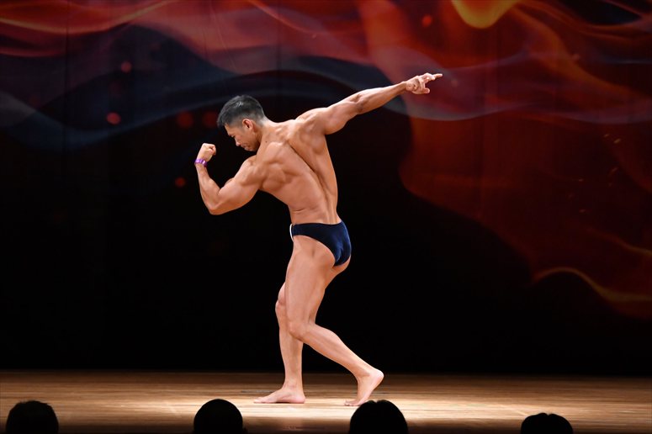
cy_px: 217
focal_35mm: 225
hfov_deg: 9.2
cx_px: 326
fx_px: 4073
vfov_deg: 6.1
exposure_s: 1/400
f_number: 5.6
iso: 4000
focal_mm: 150
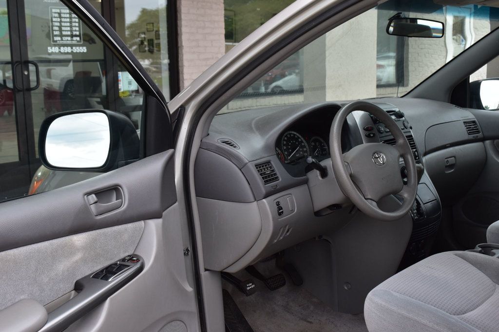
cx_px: 250
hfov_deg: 45.0
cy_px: 166
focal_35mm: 44
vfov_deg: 30.8
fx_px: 603
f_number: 9
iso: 400
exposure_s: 1/125
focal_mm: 29
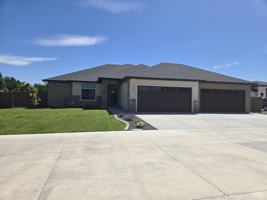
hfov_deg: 73.9
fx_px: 177
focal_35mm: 23
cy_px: 100
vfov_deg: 58.9
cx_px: 134
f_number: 1.8
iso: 25
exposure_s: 1/2882
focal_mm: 5.4
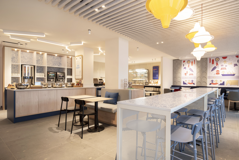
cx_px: 120
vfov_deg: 64.6
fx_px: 126
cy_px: 80
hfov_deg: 86.9
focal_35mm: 19
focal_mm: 19
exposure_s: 1/1.67
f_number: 11
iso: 125
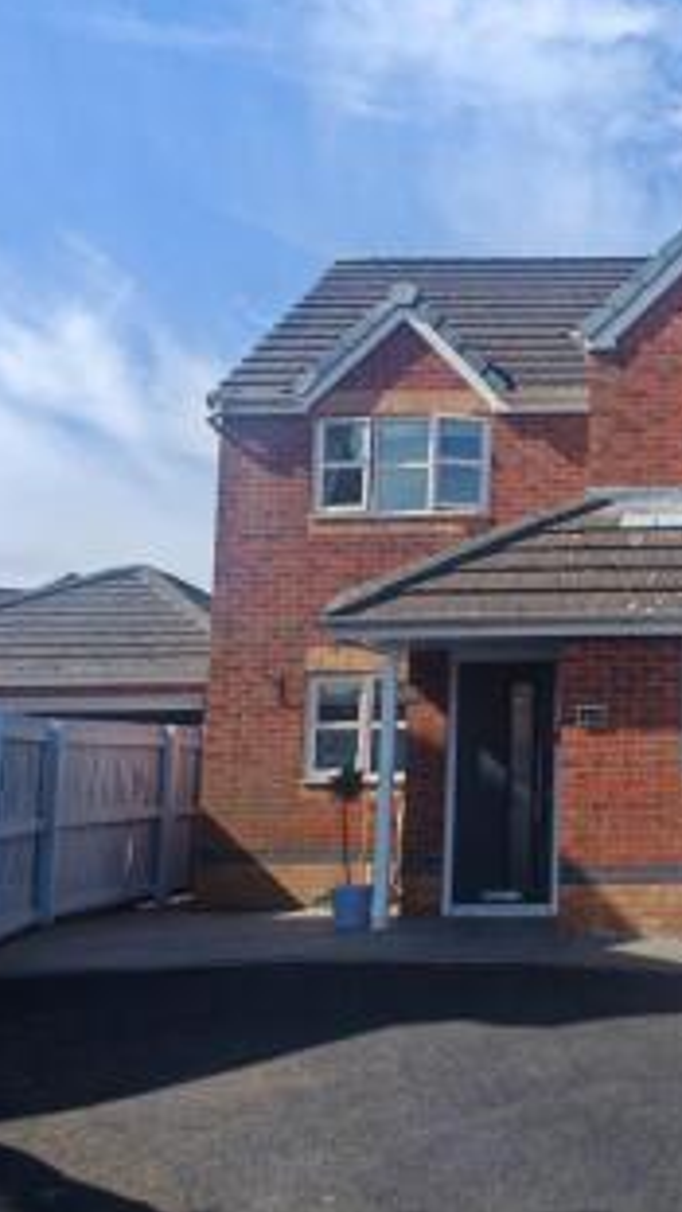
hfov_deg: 27.5
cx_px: 723
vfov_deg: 50.5
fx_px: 1286
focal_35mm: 40
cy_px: 598
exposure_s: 1/1700
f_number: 1.9
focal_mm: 5.3
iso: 50
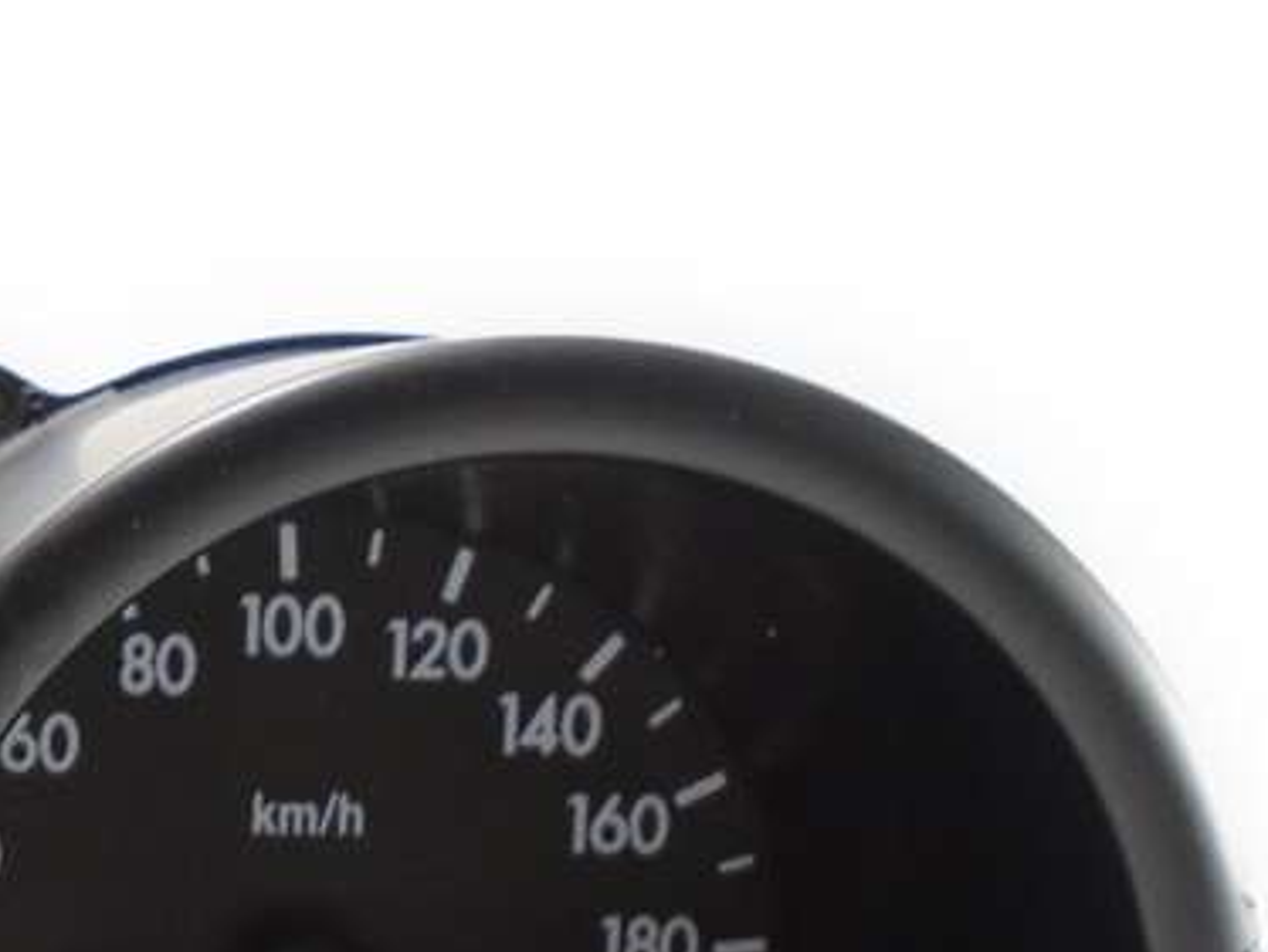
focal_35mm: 76
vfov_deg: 18.6
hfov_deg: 22.6
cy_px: 1077
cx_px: -431
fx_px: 2786
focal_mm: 4.6
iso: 100
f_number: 3.2
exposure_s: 1/30
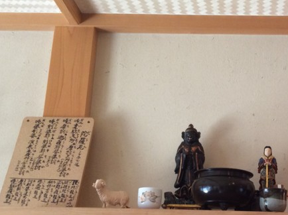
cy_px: 155
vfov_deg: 24.5
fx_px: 490
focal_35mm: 59
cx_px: 234
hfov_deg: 31.8
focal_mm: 3.3
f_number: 2.4
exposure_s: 1/24
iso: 80
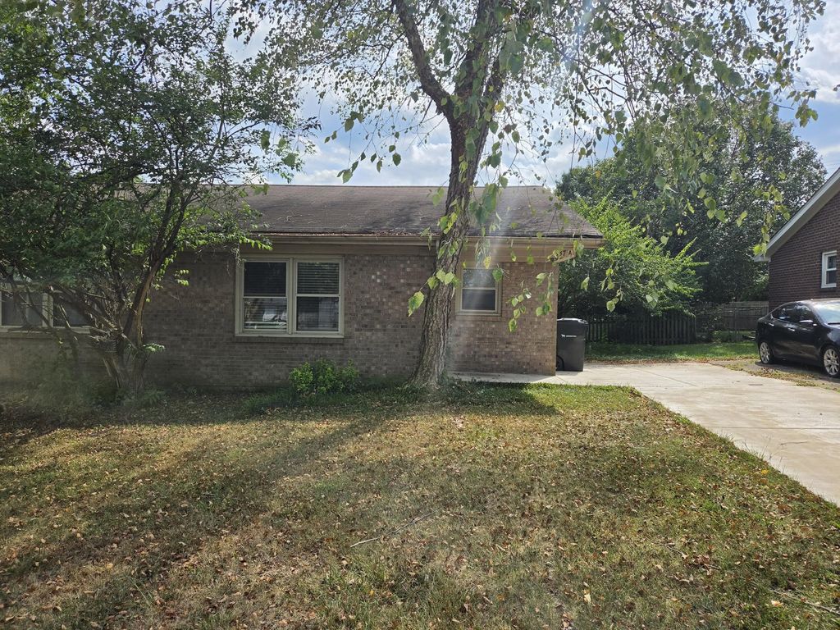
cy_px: 315
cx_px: 420
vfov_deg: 58.9
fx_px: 558
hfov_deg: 73.9
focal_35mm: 23
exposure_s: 1/6409
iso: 80
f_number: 1.8
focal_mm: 5.4
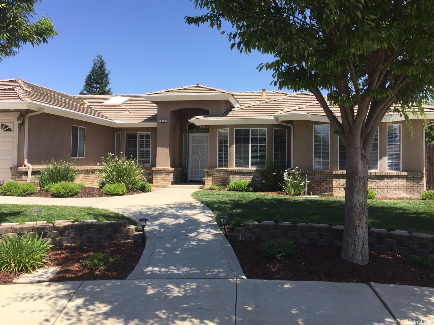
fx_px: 363
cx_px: 217
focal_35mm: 29
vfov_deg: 48.2
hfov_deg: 61.7
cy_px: 162
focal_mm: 4.15
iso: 32
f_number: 2.2
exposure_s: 1/1522
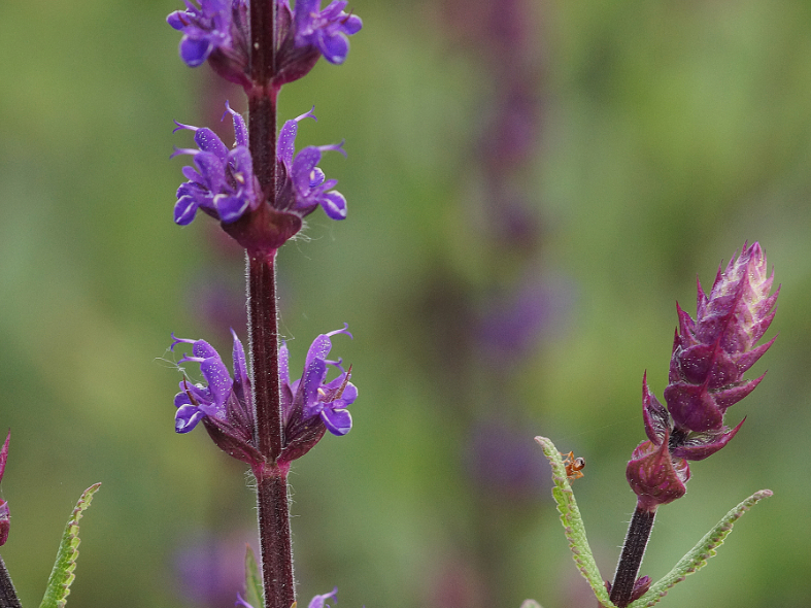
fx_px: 5153
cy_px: 389
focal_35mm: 220
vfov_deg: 6.7
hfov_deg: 9.0
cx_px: 293
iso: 800
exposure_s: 1/160
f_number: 5.6
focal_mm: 100
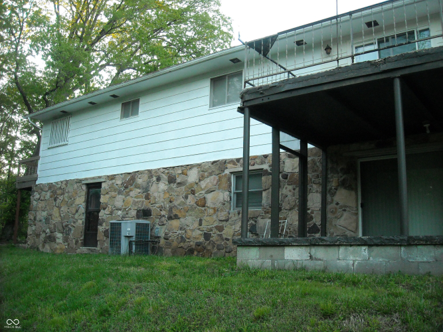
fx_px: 448
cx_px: 222
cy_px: 166
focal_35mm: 35
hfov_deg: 52.6
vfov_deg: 40.7
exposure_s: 1/154
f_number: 2.8
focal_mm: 5.7
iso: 400
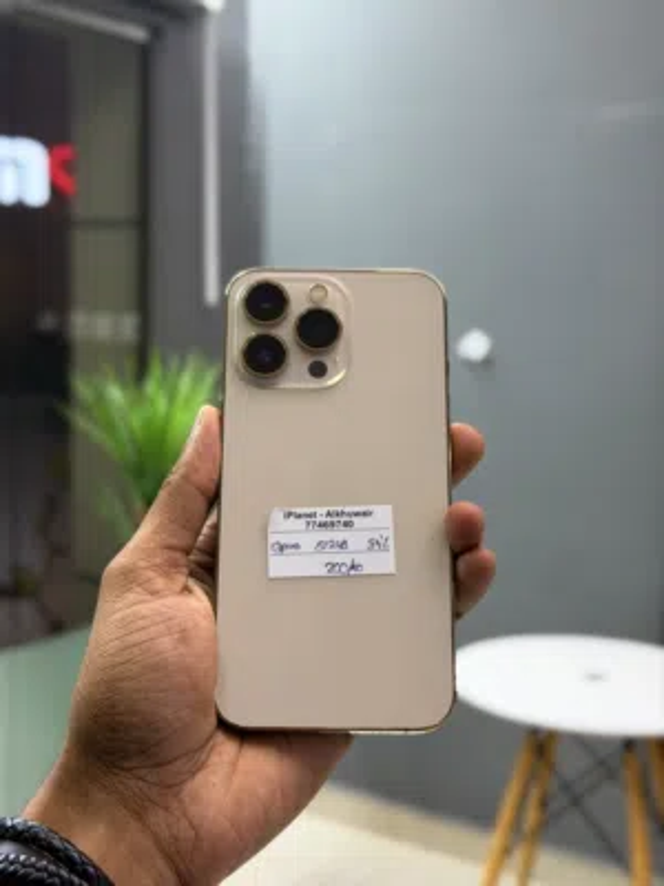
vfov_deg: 39.7
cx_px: 332
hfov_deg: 30.3
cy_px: 443
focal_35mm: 48
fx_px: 1228
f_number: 1.78
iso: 64
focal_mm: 6.76
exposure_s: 1/50
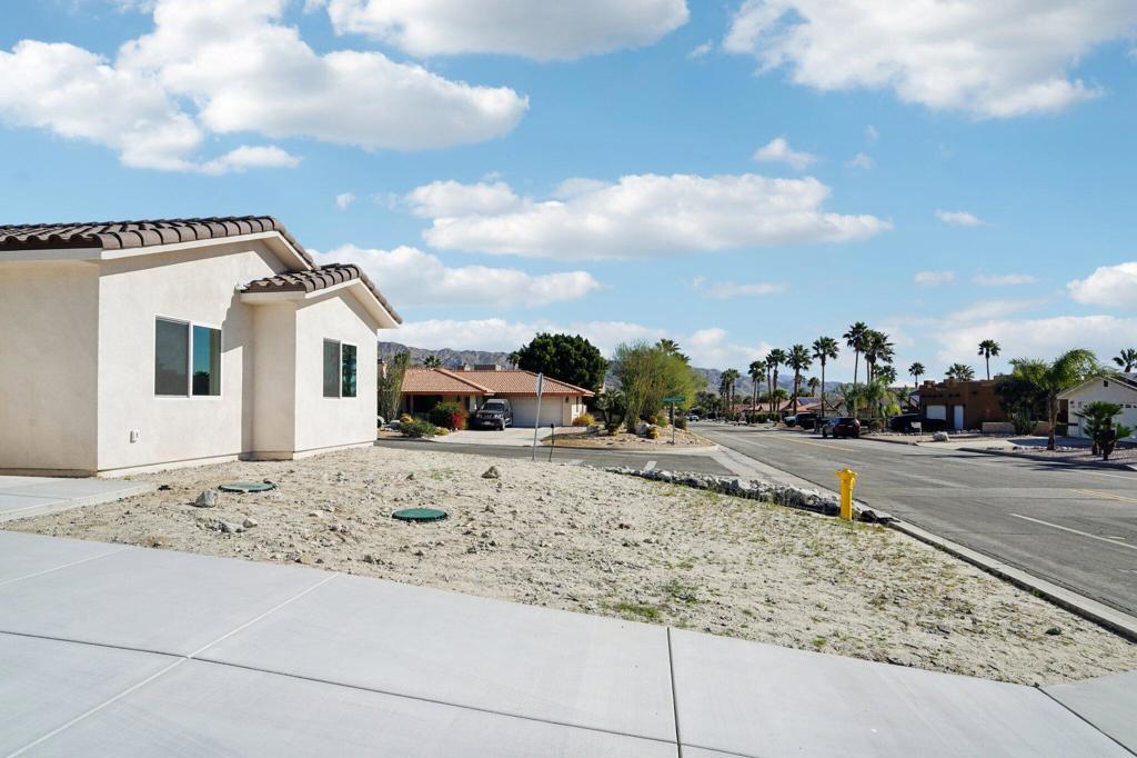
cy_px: 379
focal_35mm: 19
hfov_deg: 86.9
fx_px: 600
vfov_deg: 64.5
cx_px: 568
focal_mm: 19
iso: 100
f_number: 8
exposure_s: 1/640
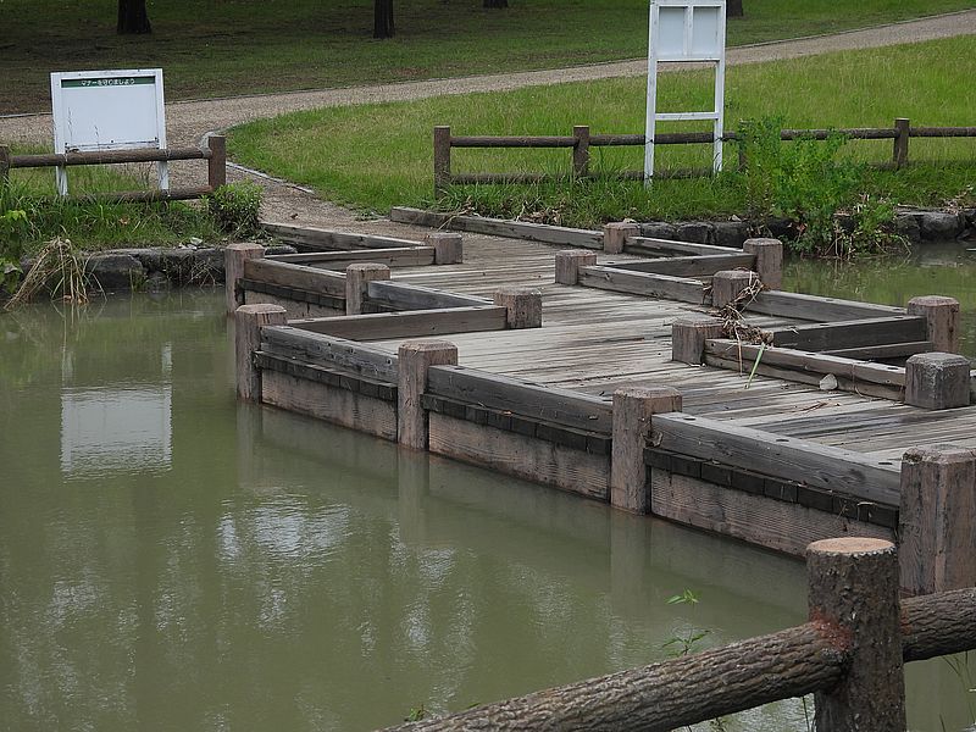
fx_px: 2115
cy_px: 366
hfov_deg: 26.0
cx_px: 488
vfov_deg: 19.6
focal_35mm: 75
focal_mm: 13.4
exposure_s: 1/1000
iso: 100
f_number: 3.5
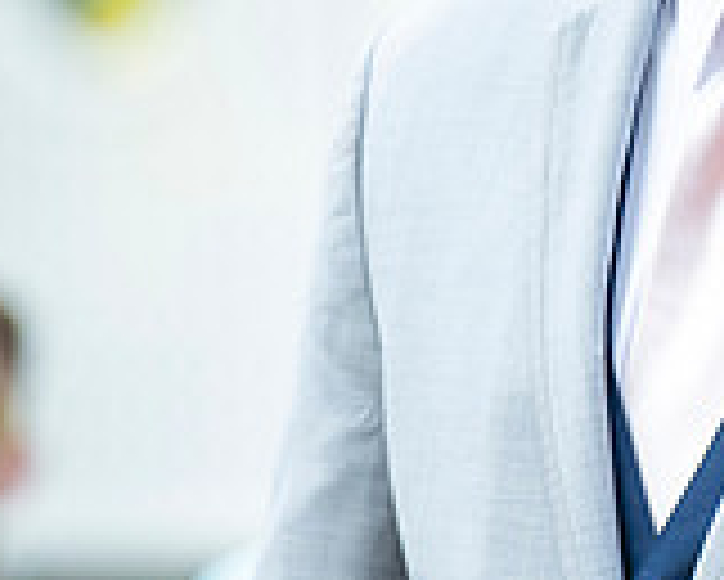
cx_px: 894
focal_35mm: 868
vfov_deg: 1.8
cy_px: -214
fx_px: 18610
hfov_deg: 2.2
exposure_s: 1/800
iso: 800
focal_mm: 200
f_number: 3.5
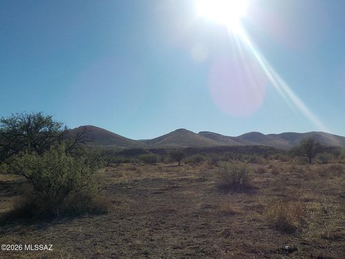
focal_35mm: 30
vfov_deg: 46.8
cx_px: 172
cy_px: 130
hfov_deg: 60.0
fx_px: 299
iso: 125
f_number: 6.6
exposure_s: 1/800
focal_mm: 4.1
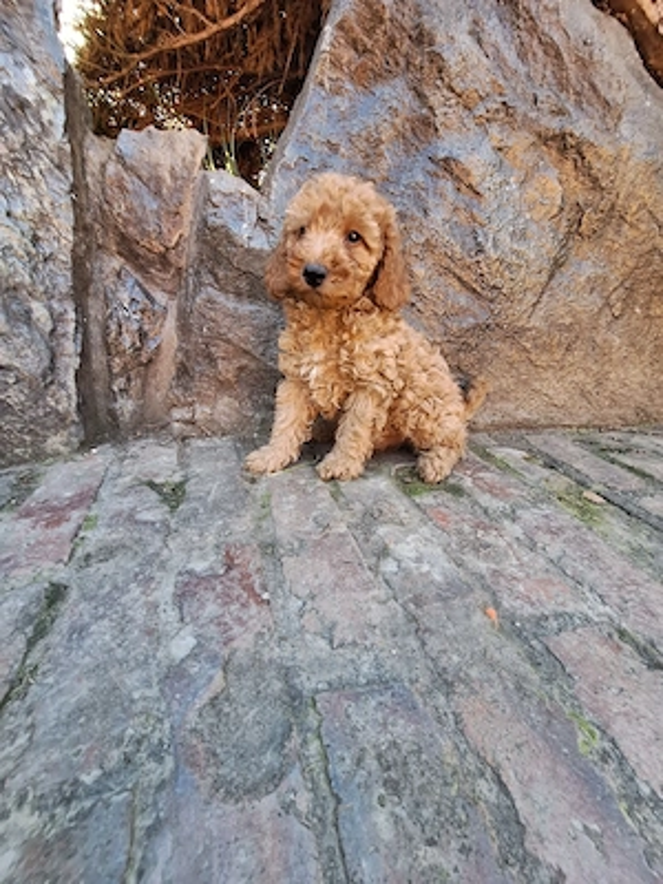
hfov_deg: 89.9
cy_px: 442
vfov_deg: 106.2
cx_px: 332
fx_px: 332
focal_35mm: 13
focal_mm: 1.74
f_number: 2.2
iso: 64
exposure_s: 1/50
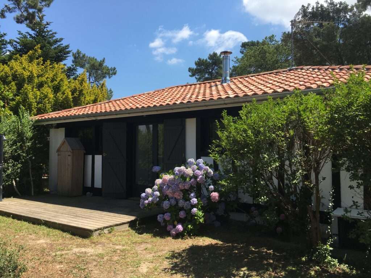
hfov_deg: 61.7
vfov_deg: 48.2
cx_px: 186
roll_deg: -0.4
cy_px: 139
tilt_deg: +0.6
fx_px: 311
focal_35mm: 29
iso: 25
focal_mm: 4.15
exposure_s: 1/1131
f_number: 2.2
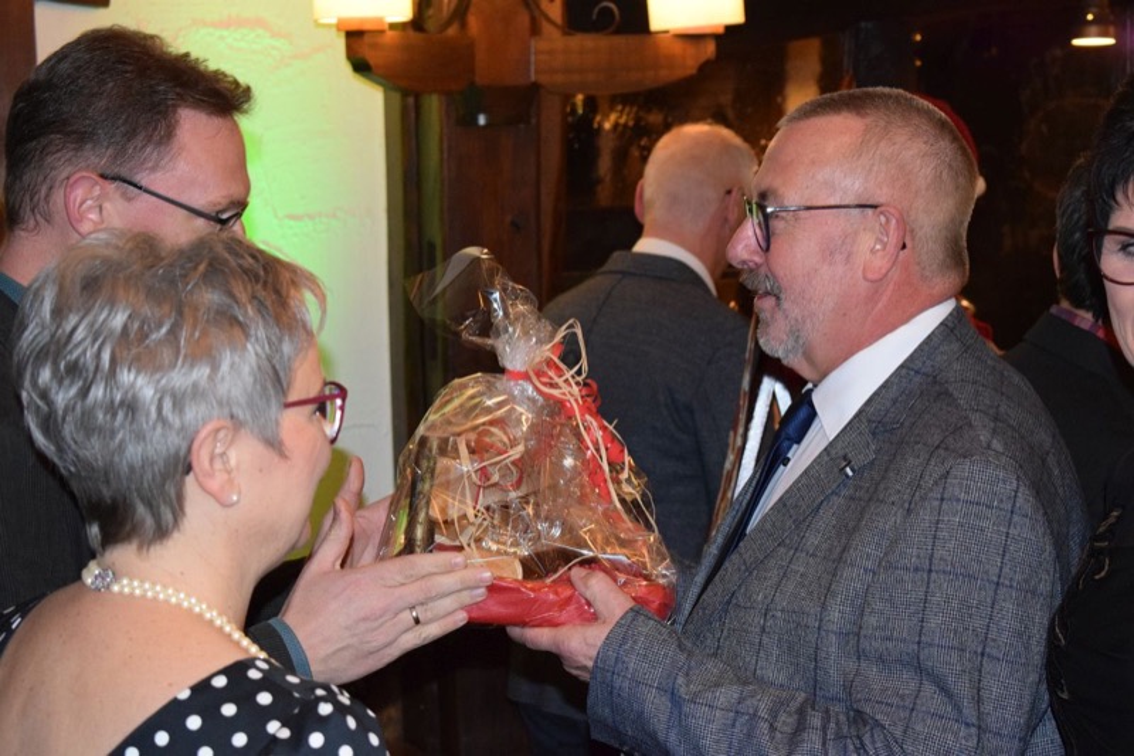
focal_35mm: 82
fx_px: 2598
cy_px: 378
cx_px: 567
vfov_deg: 16.5
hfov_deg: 24.6
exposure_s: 1/60
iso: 3200
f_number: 5.6
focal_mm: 55
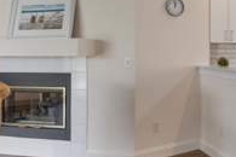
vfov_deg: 35.2
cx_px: 241
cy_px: 40
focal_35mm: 37
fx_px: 243
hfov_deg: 43.7
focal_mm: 10
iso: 320
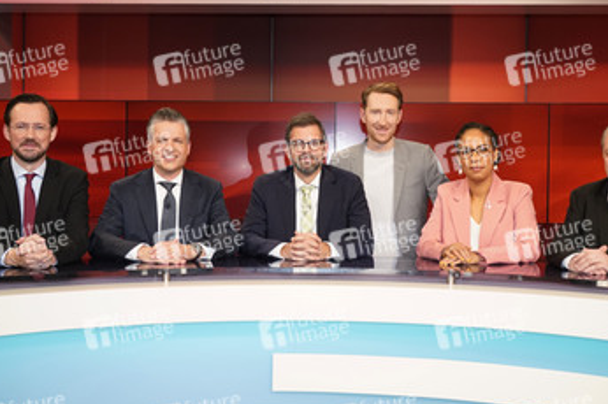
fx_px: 726
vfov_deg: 31.1
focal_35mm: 43
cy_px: 197
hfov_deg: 45.4
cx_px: 328
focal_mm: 33
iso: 2000
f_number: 5
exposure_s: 1/125
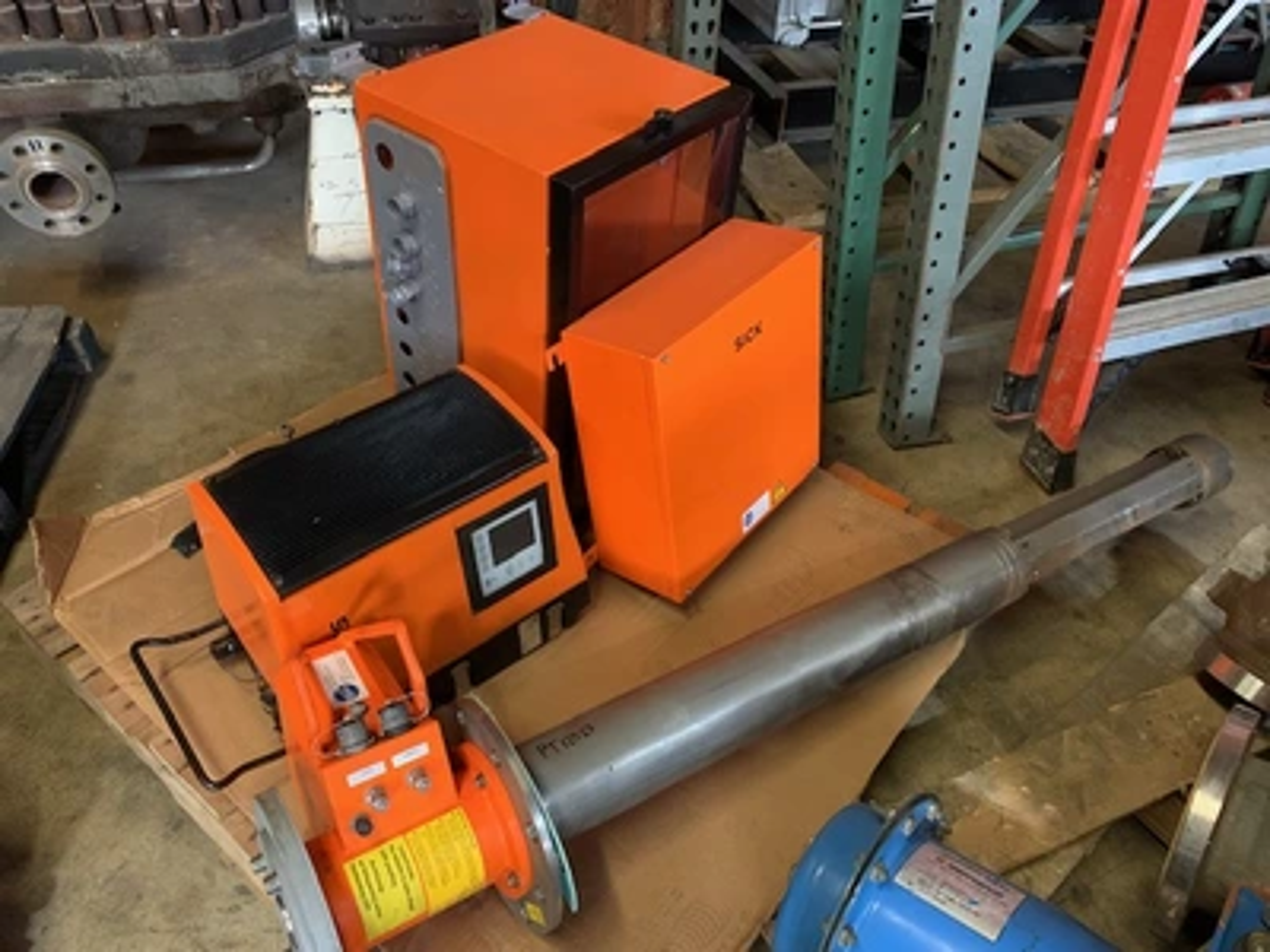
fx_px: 954
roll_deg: -3.6
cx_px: 635
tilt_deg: -40.5
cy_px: 476
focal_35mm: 26
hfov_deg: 67.3
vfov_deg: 53.1
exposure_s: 1/30
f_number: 1.8
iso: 500
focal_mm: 4.25
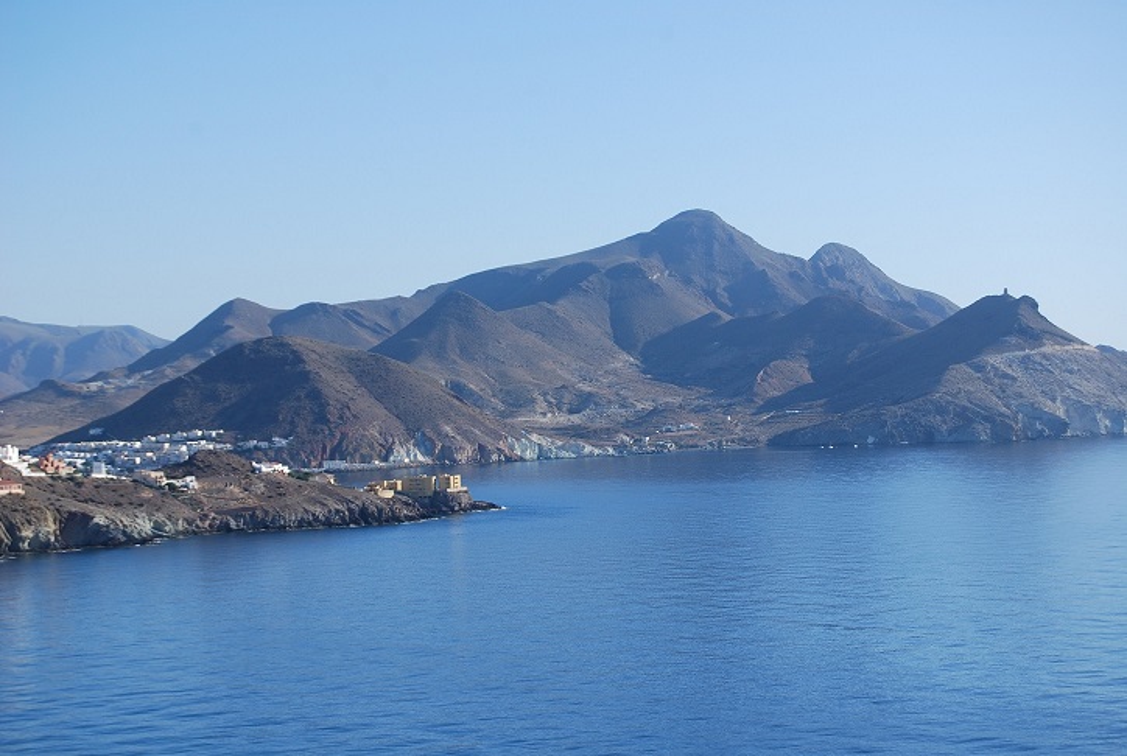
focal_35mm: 82
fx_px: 2588
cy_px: 378
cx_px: 564
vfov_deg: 16.6
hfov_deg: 24.6
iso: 100
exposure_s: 1/250
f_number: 8
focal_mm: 55
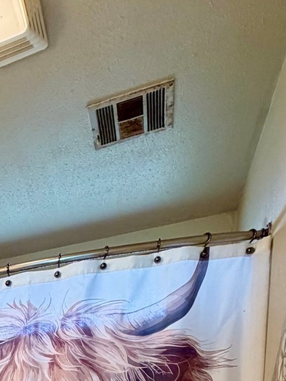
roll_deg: -1.2
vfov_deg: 28.8
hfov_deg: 23.8
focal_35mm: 48
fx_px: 529
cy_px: 541
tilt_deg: -4.1
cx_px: -147
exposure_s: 1/60
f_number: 2.2
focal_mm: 2.22
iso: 320
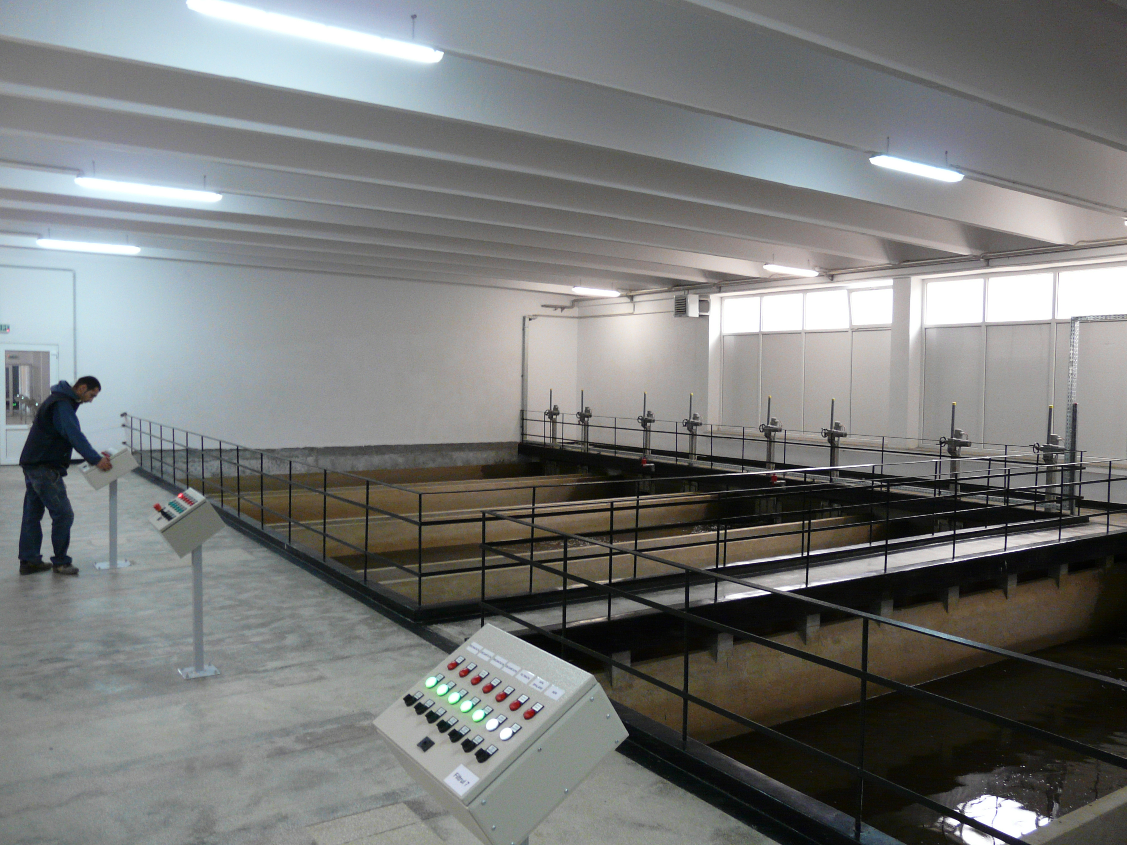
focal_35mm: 28
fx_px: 912
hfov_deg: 63.4
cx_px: 564
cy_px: 422
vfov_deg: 49.7
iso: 200
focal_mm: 4.6
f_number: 2.8
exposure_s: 1/10
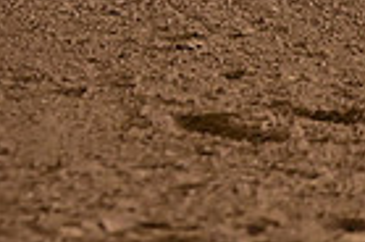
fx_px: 8467
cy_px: -233
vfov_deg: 1.6
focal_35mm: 837
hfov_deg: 2.5
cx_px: 171
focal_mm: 200
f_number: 3.2
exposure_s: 1/200
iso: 1250
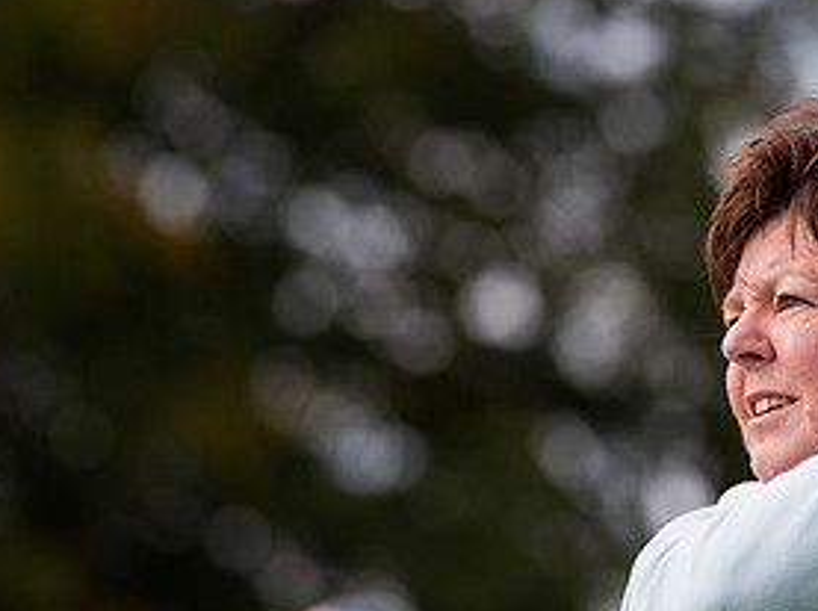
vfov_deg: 2.8
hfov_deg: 3.8
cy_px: 328
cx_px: 621
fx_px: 12484
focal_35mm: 529
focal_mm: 200
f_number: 4
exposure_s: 1/2000
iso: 400
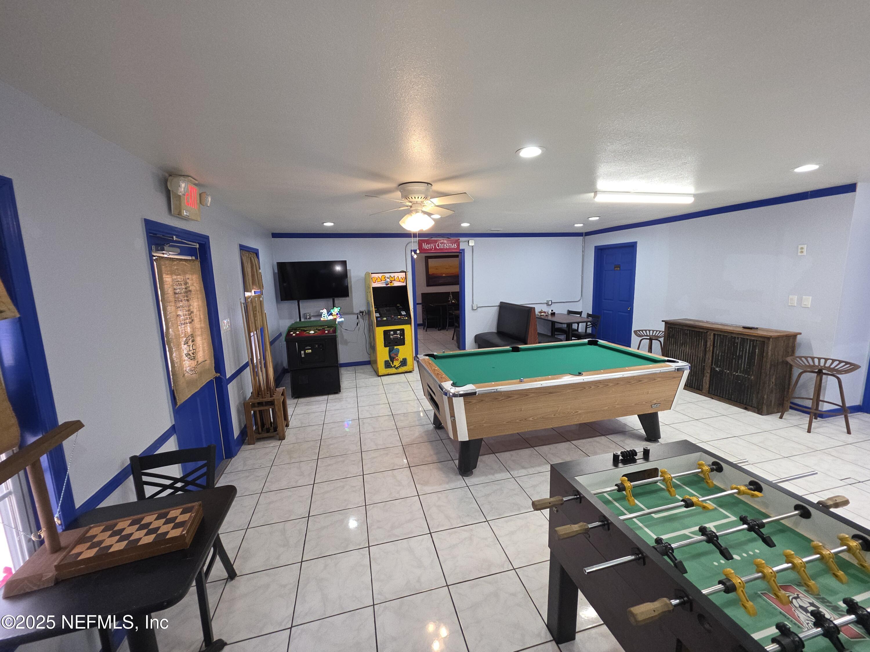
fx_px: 327
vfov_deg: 89.9
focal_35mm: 13
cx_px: 435
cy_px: 326
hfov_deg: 106.2
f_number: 1.9
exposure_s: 1/60
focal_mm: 2.2
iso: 100
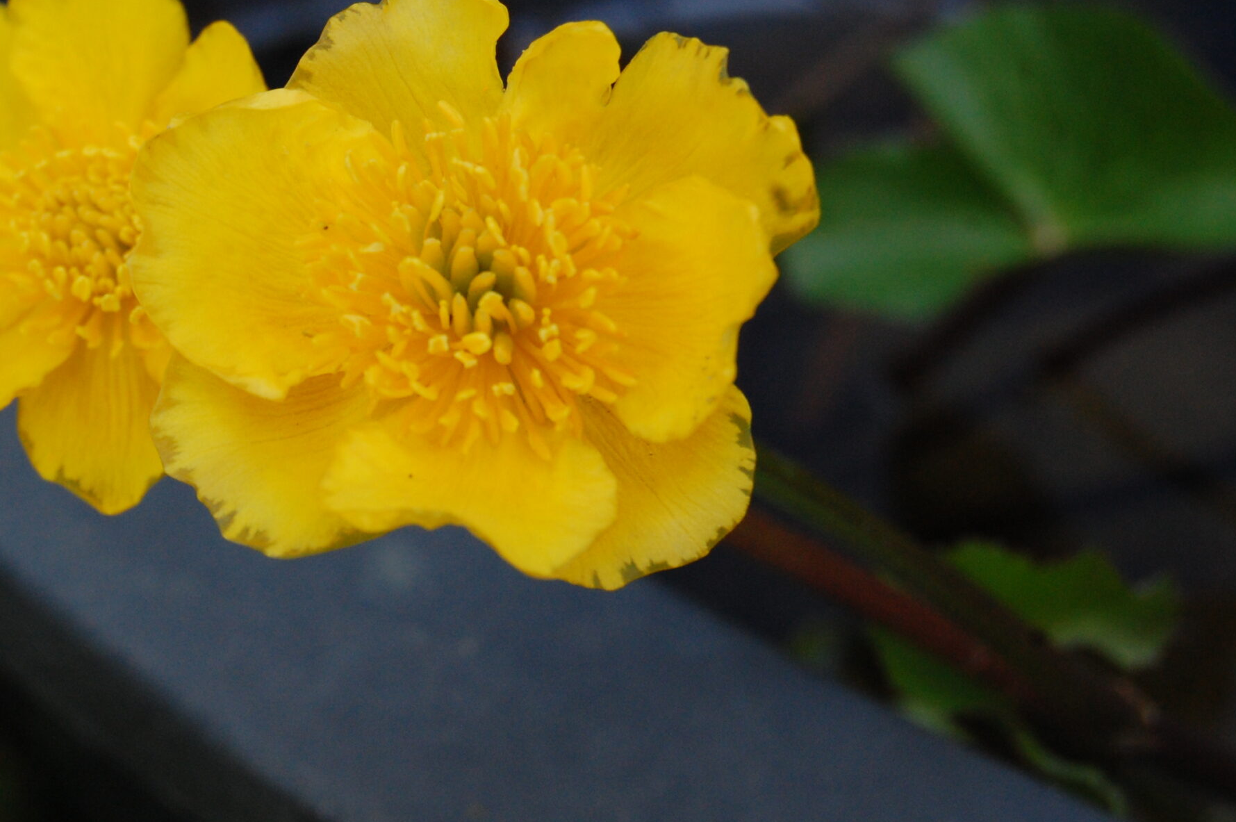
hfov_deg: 17.2
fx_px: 4073
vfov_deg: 11.5
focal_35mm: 119
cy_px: 299
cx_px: 411
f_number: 10
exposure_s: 1/400
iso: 800
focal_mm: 55
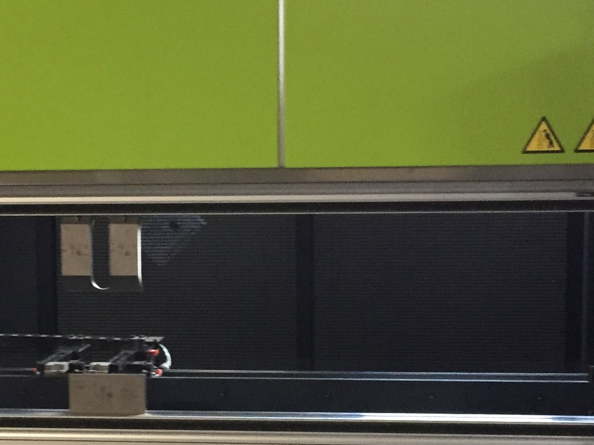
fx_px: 1475
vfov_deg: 17.0
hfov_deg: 22.6
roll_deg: +0.2
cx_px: 155
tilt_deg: -6.5
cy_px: 354
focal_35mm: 86
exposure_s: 1/17
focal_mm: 4.15
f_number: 2.2
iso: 320
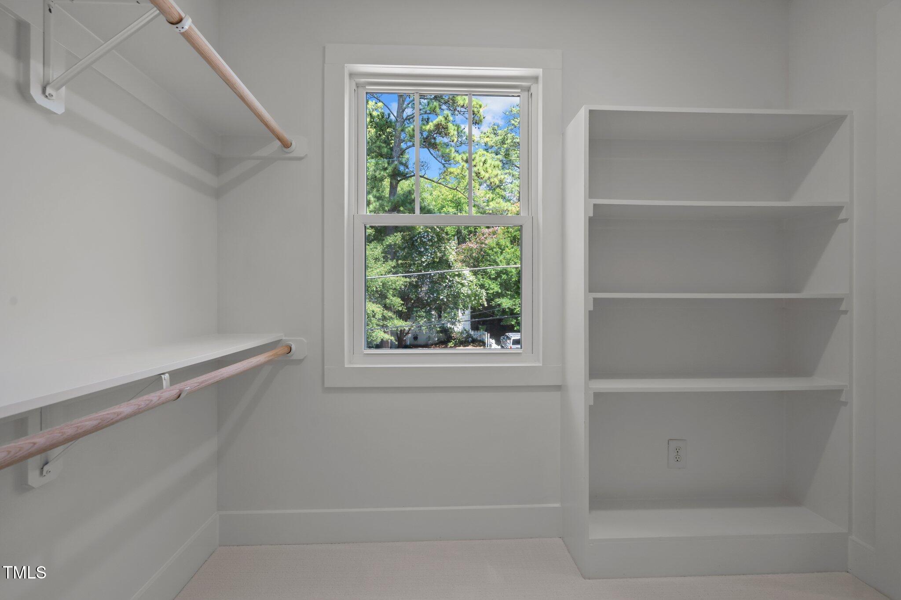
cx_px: 450
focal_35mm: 16
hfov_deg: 96.7
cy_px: 300
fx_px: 400
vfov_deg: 73.7
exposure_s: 1/10
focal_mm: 16
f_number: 8
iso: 400
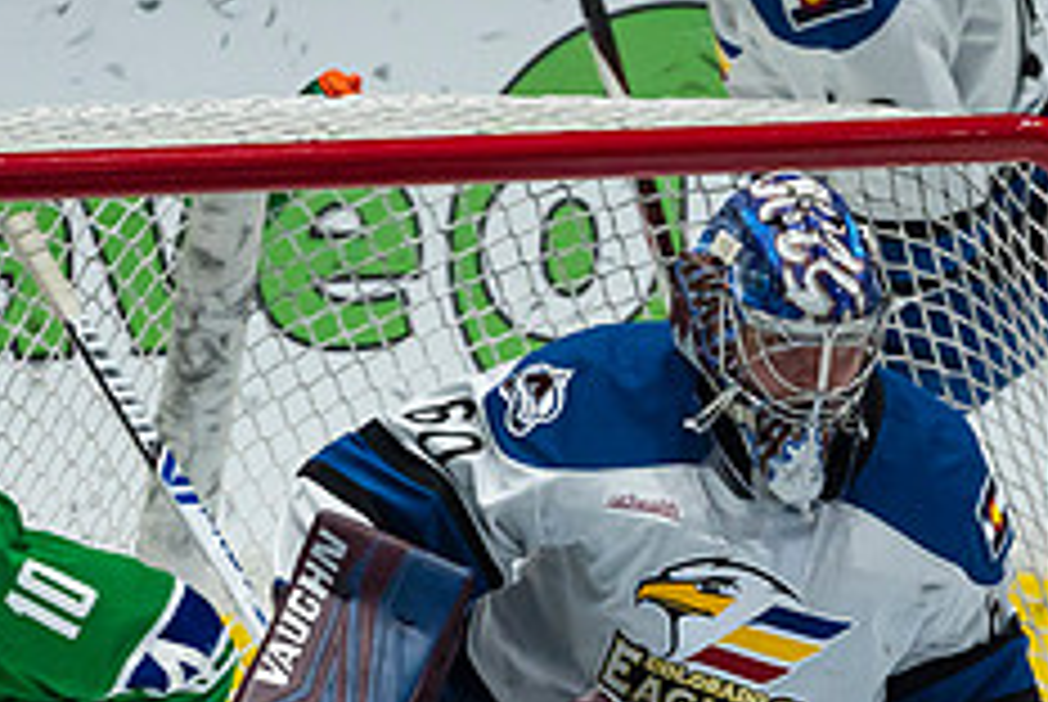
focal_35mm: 2080
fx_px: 60626
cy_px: 784
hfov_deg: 1.0
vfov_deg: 0.7
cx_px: 593
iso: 1600
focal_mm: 600
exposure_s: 1/1000
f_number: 4
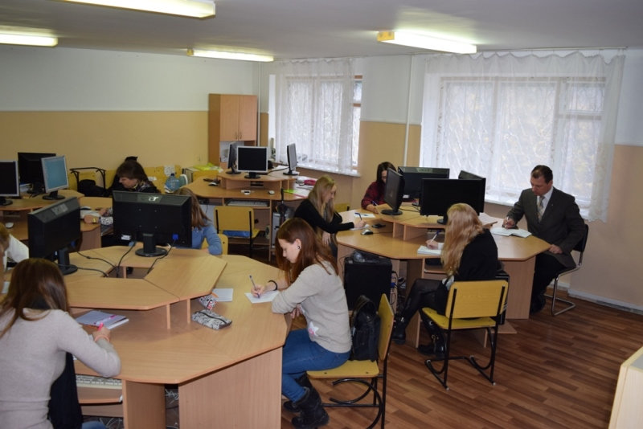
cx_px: 322
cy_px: 214
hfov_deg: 61.9
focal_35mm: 30
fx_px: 536
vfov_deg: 43.6
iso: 800
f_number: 4.5
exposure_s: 1/80
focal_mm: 20
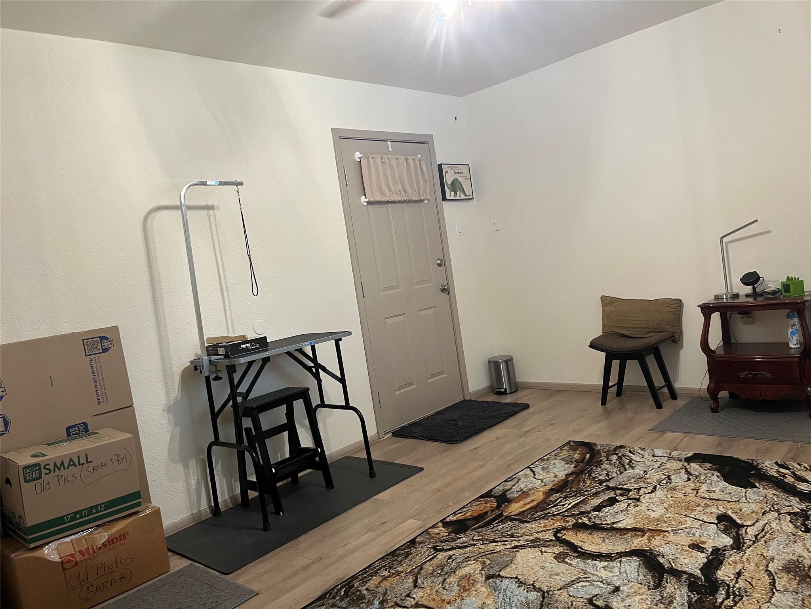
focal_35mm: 26
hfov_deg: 67.3
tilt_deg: -3.4
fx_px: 609
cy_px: 304
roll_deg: +9.3
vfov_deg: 53.1
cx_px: 406
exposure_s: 1/60
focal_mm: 5.1
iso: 200
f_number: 1.6
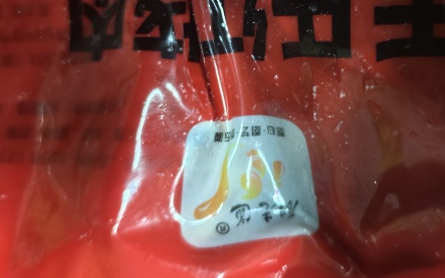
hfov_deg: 45.0
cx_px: 269
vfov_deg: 28.7
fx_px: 534
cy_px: 65
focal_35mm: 44
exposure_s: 1/14.3
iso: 3307
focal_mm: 5.6
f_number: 1.57
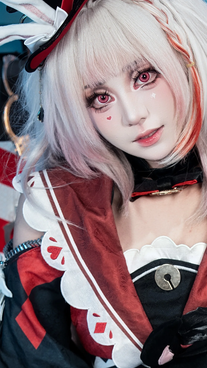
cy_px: 362
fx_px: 1747
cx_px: 143
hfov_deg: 6.8
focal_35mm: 179
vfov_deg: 11.9
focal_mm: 50
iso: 160
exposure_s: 1/100
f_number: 2.8
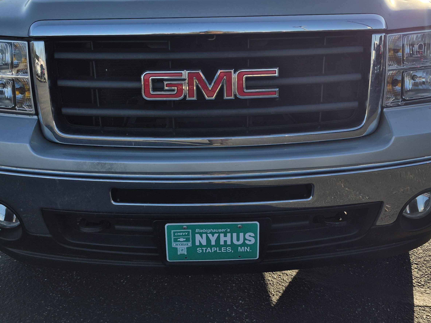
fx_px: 486
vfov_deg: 36.6
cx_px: 210
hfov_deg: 47.9
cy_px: 120
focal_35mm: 39
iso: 25
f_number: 1.8
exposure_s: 1/2312
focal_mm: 5.4
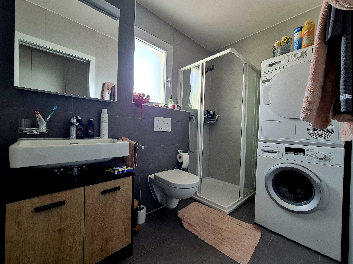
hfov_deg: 106.2
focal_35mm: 13
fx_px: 133
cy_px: 132
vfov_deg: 89.9
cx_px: 176
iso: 100
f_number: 2.2
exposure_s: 1/50
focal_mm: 2.2
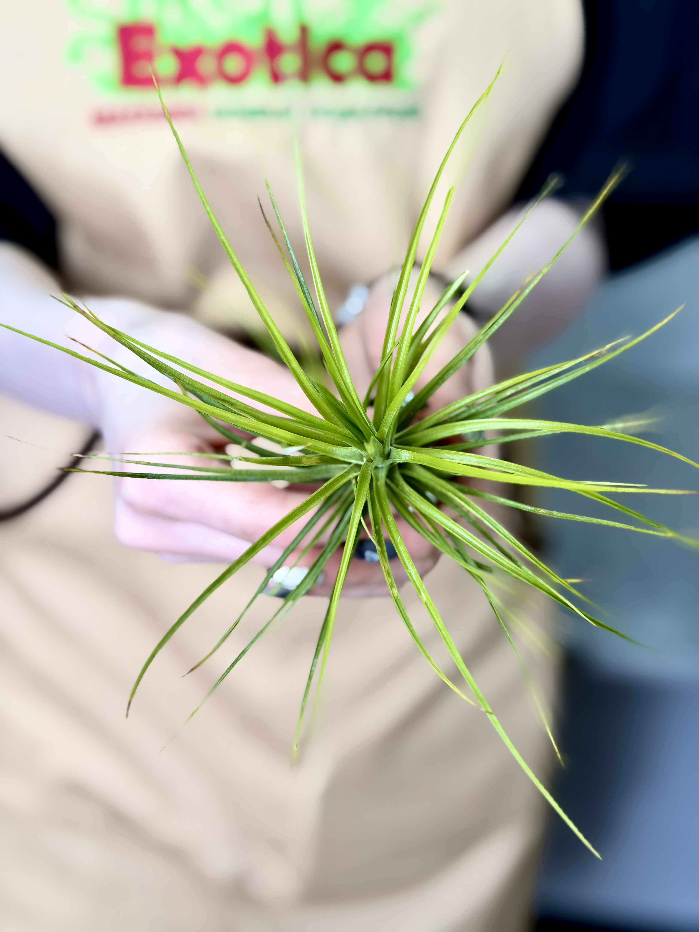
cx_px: 350
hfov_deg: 30.3
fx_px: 1292
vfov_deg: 39.7
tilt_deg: -24.4
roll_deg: -1.7
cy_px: 466
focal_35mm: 48
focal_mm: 6.76
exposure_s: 1/121
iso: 50
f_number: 1.78
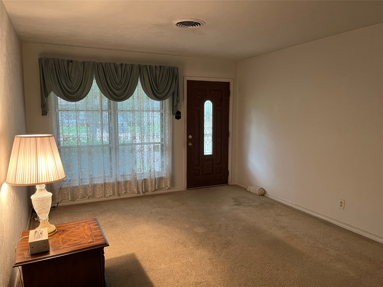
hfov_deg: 67.3
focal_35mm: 26
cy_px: 144
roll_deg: +0.4
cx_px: 192
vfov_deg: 53.1
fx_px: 288
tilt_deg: -5.9
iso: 250
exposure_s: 1/60
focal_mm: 5.1
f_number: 1.6
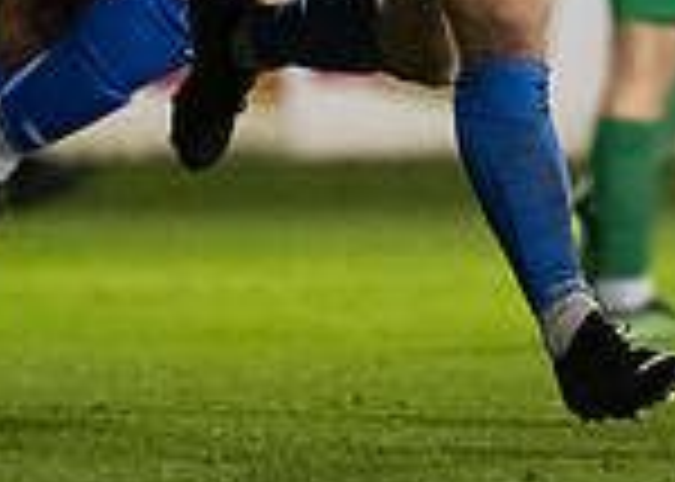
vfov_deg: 1.2
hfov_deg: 1.7
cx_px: 379
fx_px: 22726
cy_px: -599
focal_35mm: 1186
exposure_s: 1/1000
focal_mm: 200
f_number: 2.8
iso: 6400
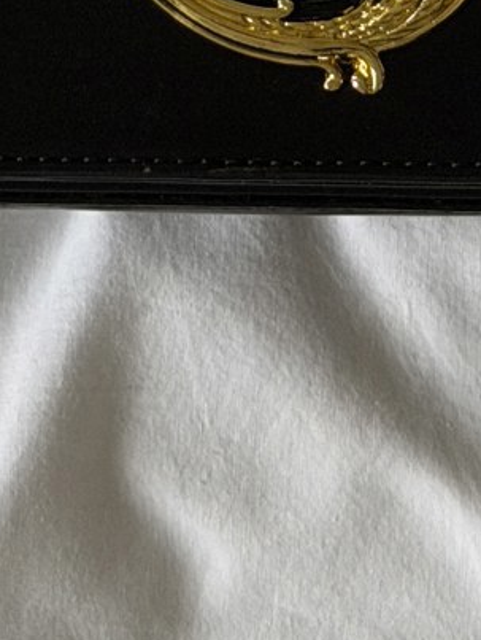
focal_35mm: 238
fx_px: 4402
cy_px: -889
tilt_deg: -85.0
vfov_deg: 7.7
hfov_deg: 6.2
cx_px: 22
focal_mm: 6.76
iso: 250
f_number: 1.78
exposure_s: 1/60
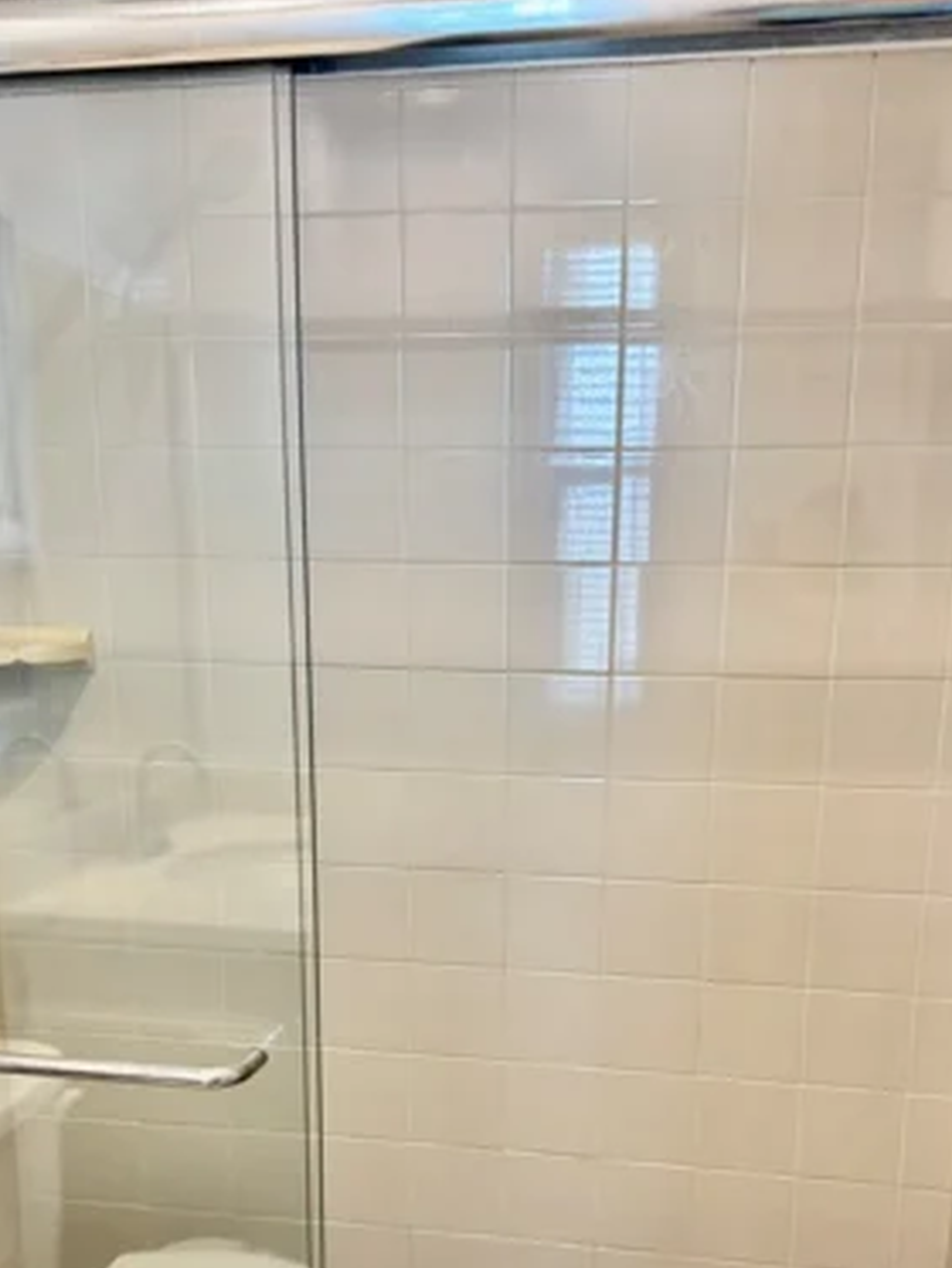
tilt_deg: -12.5
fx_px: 1319
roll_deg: +0.0
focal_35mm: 36
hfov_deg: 39.7
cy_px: 887
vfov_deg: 50.0
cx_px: 493
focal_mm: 6.76
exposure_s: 1/60
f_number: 1.78
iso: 200
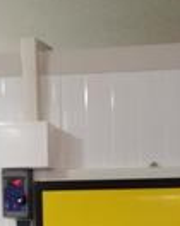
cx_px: 206
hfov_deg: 15.5
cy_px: 317
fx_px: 642
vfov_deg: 18.2
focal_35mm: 96
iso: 291
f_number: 1.79
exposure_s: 1/50
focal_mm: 4.71
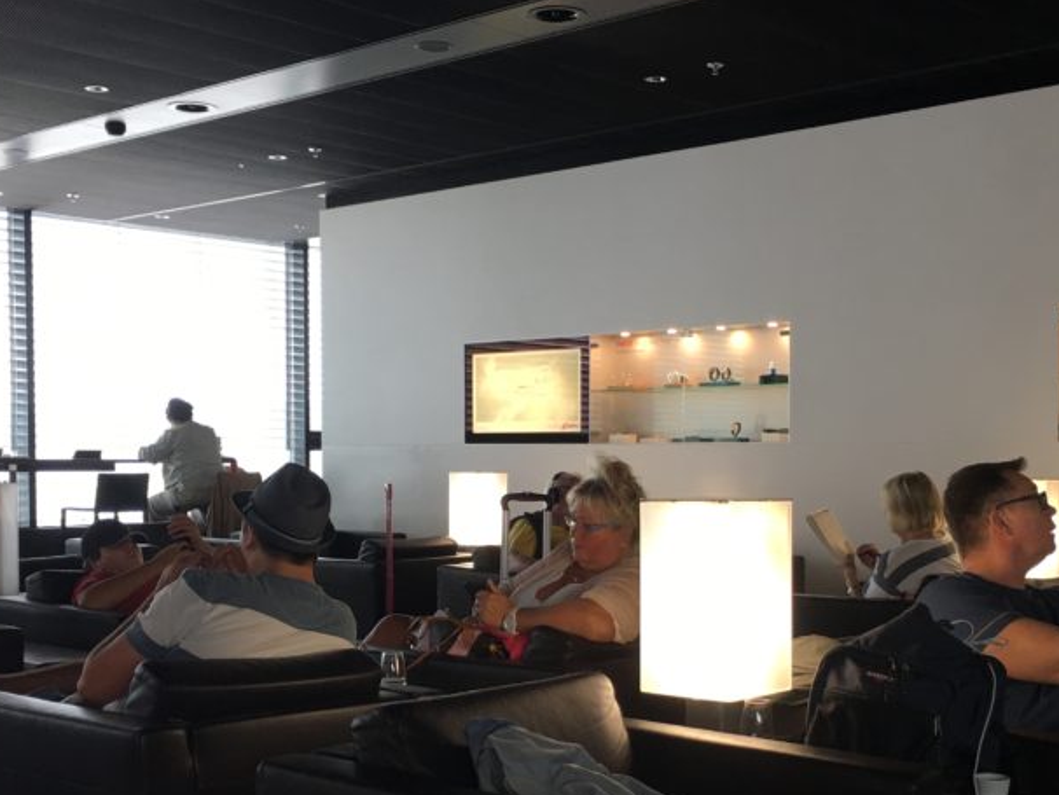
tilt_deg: -2.5
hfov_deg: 38.9
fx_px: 1500
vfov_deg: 29.5
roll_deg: +0.0
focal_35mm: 49
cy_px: 526
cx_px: 563
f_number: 2.2
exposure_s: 1/33
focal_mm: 4.15
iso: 25
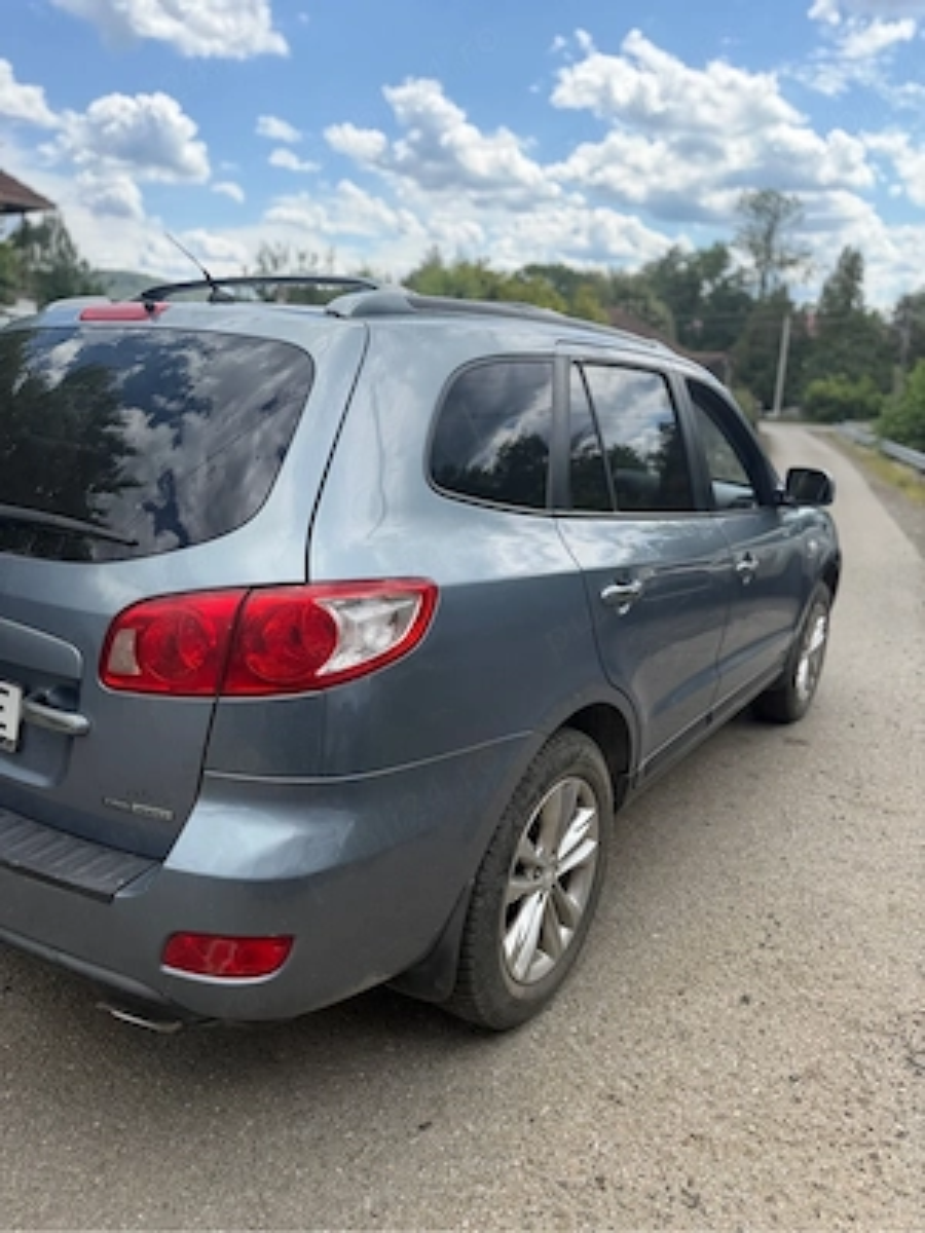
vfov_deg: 71.6
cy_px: 616
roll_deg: -2.3
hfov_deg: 56.8
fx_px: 855
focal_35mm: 24
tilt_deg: -15.8
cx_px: 462
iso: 100
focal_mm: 6.76
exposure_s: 1/3021
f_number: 1.78
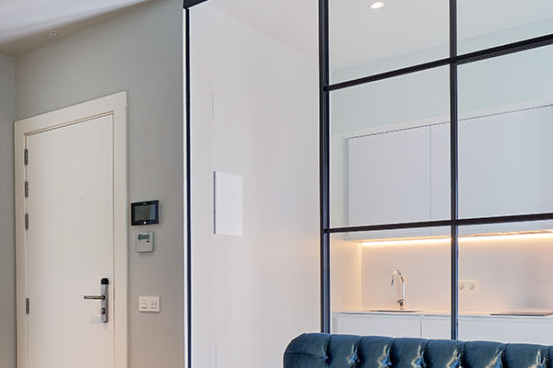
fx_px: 614
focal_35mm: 40
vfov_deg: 32.5
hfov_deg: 44.9
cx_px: 76
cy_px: 291
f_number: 11
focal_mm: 16
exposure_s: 2
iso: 100
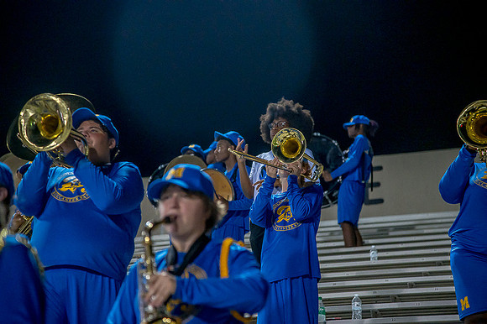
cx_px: 244
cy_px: 162
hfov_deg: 17.1
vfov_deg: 11.4
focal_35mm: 120
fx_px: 1622
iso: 2000
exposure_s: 1/200
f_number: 4
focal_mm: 120
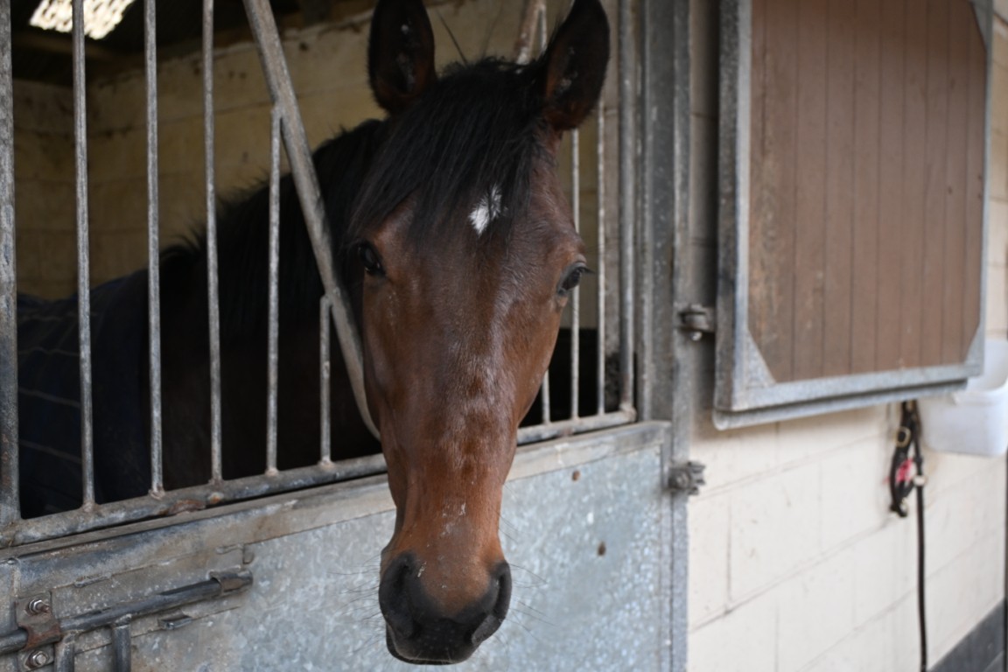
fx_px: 1029
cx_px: 504
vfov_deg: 36.2
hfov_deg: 52.2
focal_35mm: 37
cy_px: 336
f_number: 4.2
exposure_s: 1/200
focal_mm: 24.5
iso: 400
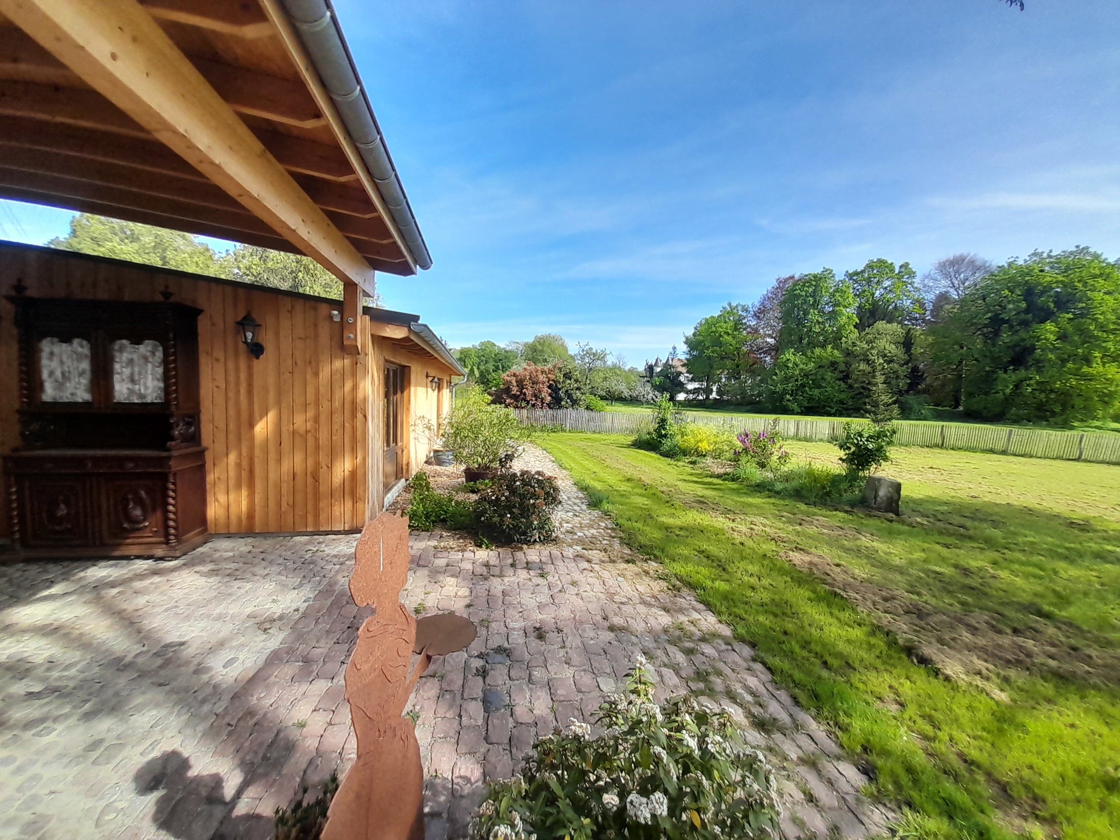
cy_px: 420
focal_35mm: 13
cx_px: 560
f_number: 2.2
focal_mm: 1.13
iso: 40
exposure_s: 1/640
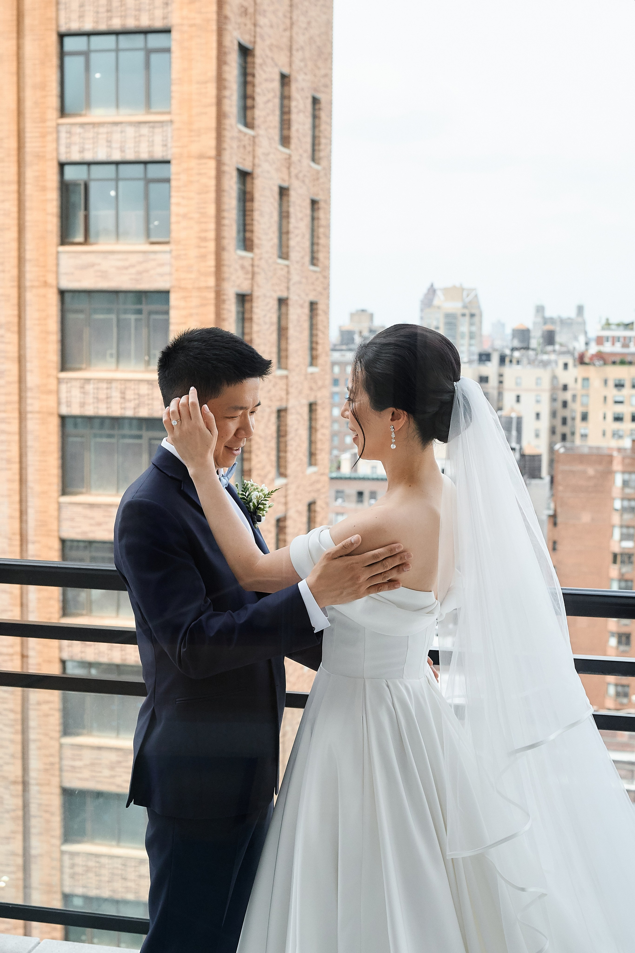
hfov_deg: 26.0
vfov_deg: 38.2
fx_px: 1376
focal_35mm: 52
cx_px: 318
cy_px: 476
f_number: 4
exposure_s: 1/4000
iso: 1250
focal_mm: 35
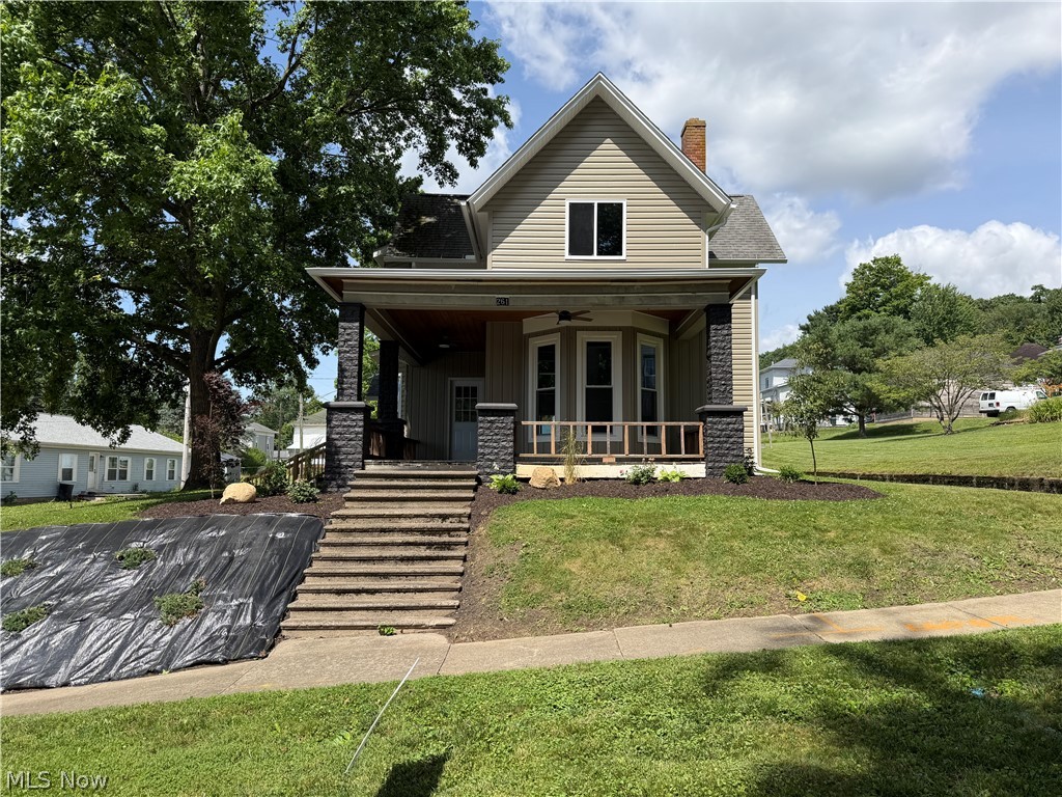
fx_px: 736
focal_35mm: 24
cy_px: 398
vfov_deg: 56.8
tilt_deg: +5.1
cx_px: 531
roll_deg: +0.0
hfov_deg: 71.6
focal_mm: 6.76
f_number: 1.78
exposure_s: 1/3145
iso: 80
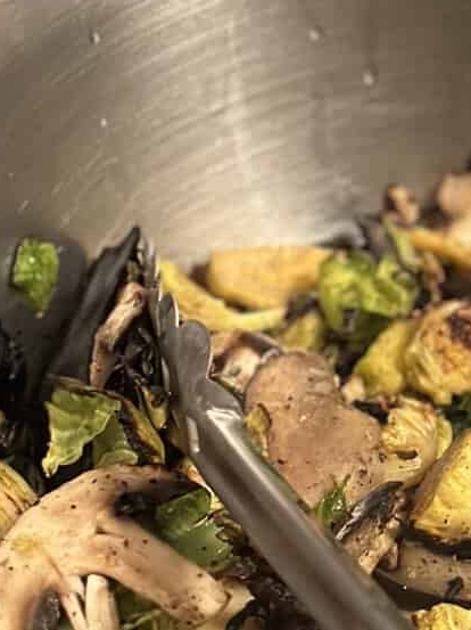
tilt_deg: -41.9
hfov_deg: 10.5
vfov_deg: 14.2
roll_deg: +1.5
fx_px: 2525
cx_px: 506
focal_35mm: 139
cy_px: 246
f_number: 1.78
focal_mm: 6.86
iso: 640
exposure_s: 1/40
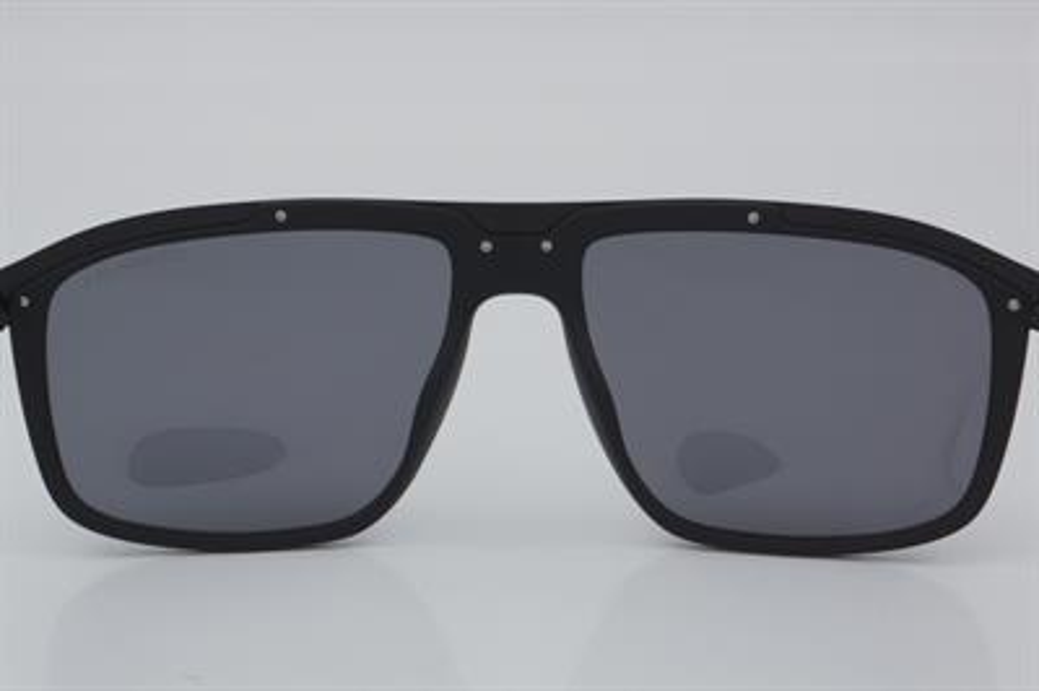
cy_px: 346
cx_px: 520
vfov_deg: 18.2
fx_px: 2163
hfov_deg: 27.0
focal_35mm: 75
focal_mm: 50
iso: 100
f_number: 32
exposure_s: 1/4
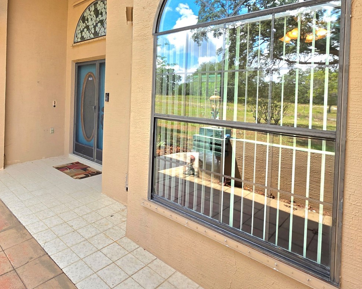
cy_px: 96
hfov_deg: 73.4
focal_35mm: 21
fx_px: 225
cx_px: 101
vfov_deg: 63.8
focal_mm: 2.2
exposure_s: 1/333
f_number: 1.9
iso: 32
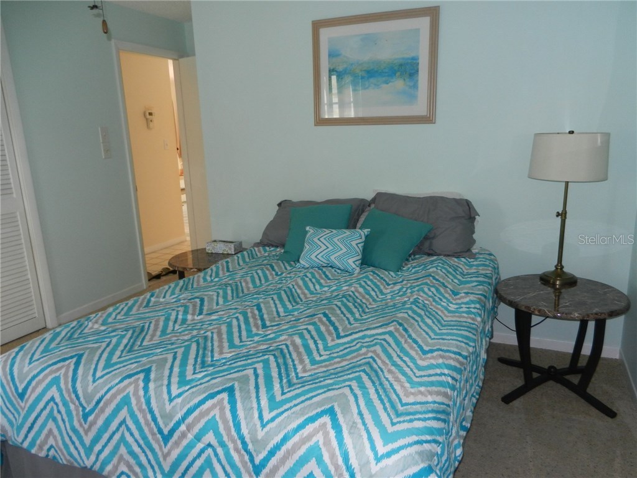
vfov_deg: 54.9
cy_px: 239
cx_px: 318
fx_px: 460
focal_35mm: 25
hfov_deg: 69.4
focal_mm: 4.5
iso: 200
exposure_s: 1/30
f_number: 3.5
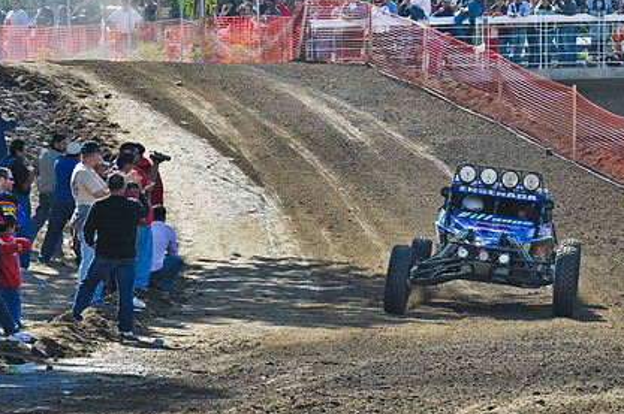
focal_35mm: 334
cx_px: 423
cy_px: 233
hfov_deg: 6.2
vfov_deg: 4.1
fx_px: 5782
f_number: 10
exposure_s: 1/640
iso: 640
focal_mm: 240
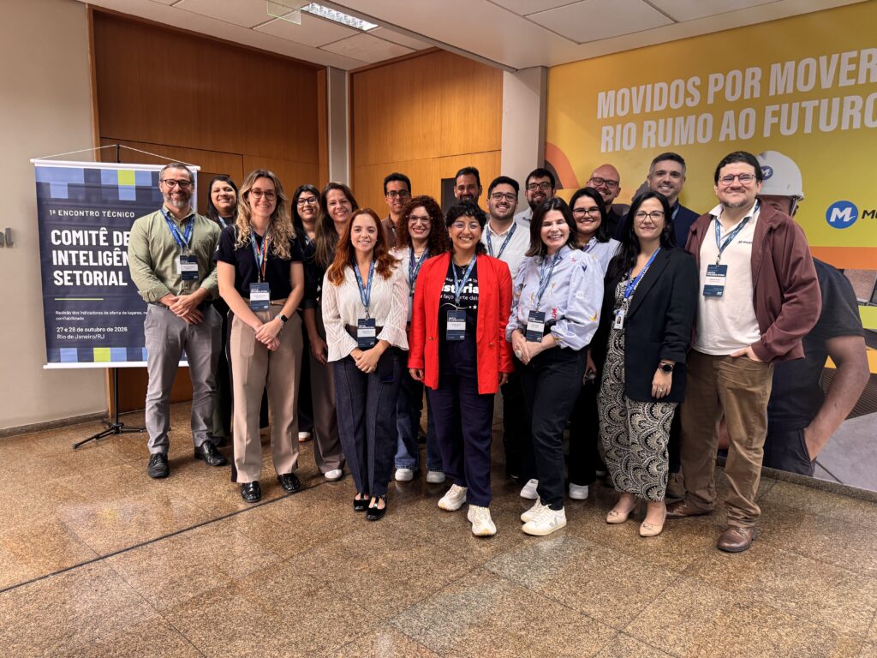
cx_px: 438
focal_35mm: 24
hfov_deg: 71.6
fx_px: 608
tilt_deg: -8.1
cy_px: 329
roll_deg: -1.1
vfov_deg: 56.8
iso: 250
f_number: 1.78
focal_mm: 6.76
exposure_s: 1/60
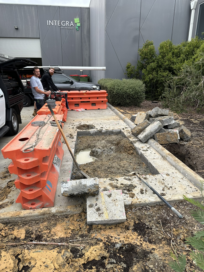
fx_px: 189
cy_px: 136
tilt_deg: -16.0
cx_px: 102
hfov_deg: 56.8
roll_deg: -0.1
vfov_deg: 71.6
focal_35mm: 24
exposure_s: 1/638
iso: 80
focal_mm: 6.86
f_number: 1.78
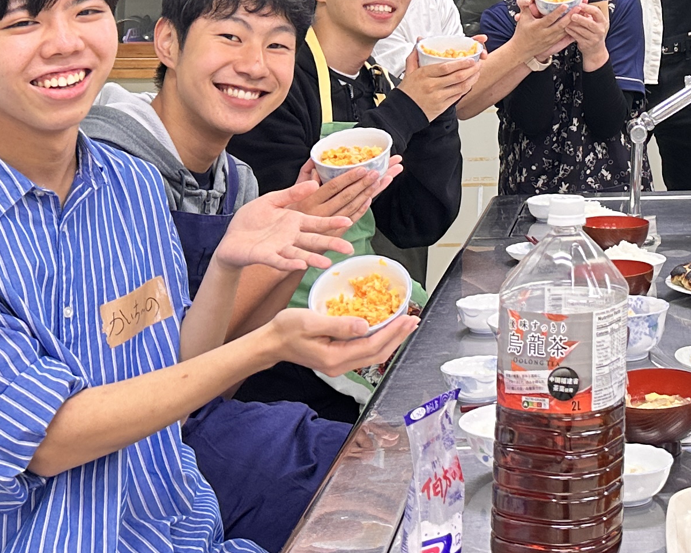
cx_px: 789
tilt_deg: +4.7
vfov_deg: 17.8
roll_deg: -0.9
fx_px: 1615
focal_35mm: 79
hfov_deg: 22.6
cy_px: -216
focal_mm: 6.86
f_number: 1.78
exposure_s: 1/50
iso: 125
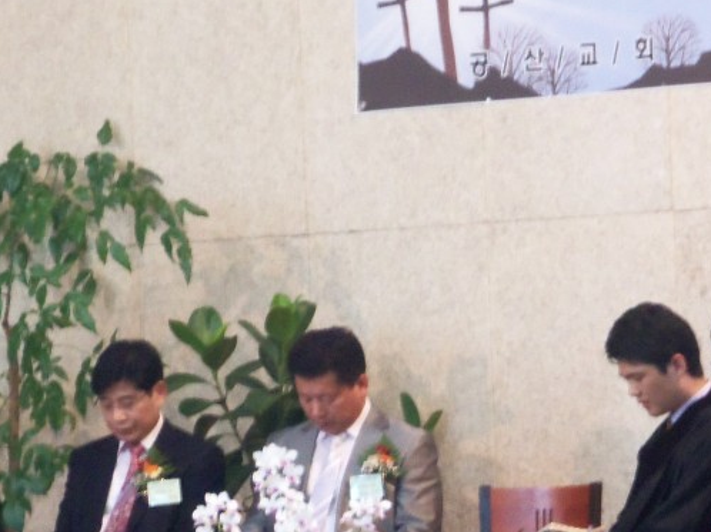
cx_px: 296
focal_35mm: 288
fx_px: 5913
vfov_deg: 5.2
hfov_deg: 6.9
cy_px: 282
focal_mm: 25.3
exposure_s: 1/6
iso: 400
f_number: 5.7
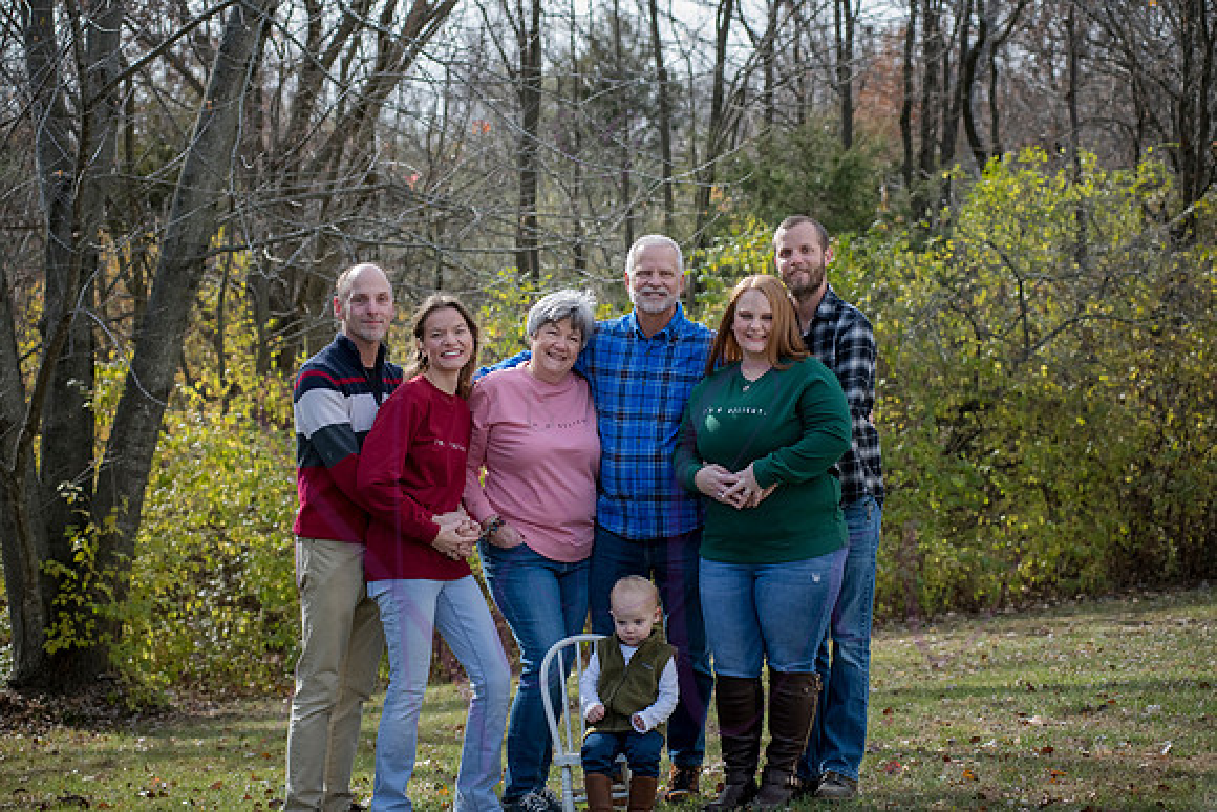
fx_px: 2705
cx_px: 608
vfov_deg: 17.1
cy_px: 406
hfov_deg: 25.4
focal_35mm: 80
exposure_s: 1/800
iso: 400
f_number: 5
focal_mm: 80
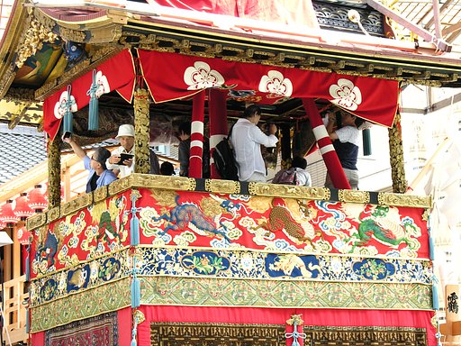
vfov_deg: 14.2
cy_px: 173
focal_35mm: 104
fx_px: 1385
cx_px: 230
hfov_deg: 18.9
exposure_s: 1/47.5
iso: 50
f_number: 4.2
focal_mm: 26.5
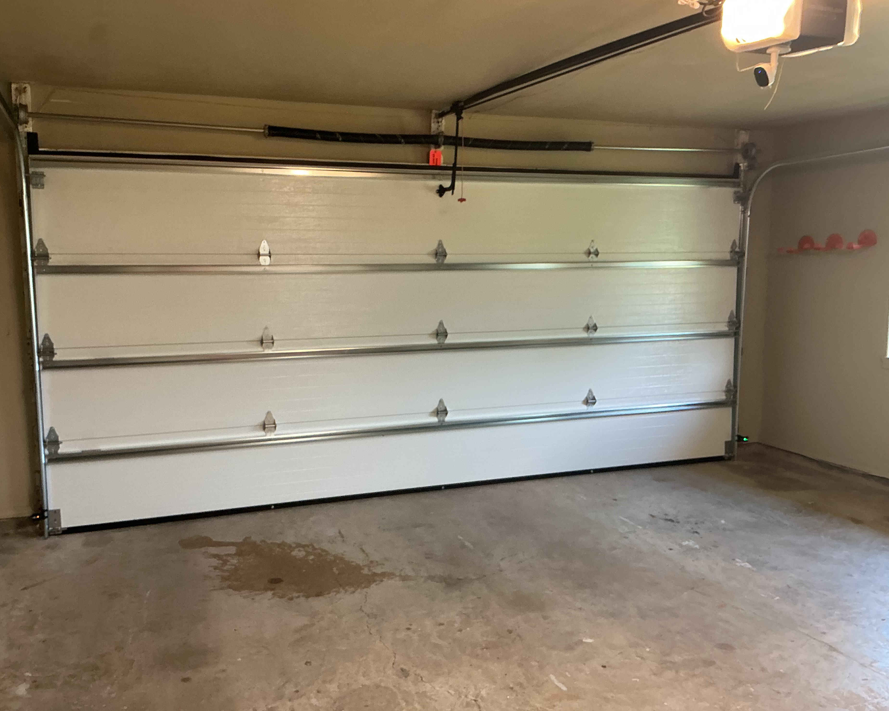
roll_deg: +0.0
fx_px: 816
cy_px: 357
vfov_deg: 47.1
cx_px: 420
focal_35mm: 31
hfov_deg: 57.1
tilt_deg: -5.7
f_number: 1.8
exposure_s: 1/60
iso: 100
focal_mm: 3
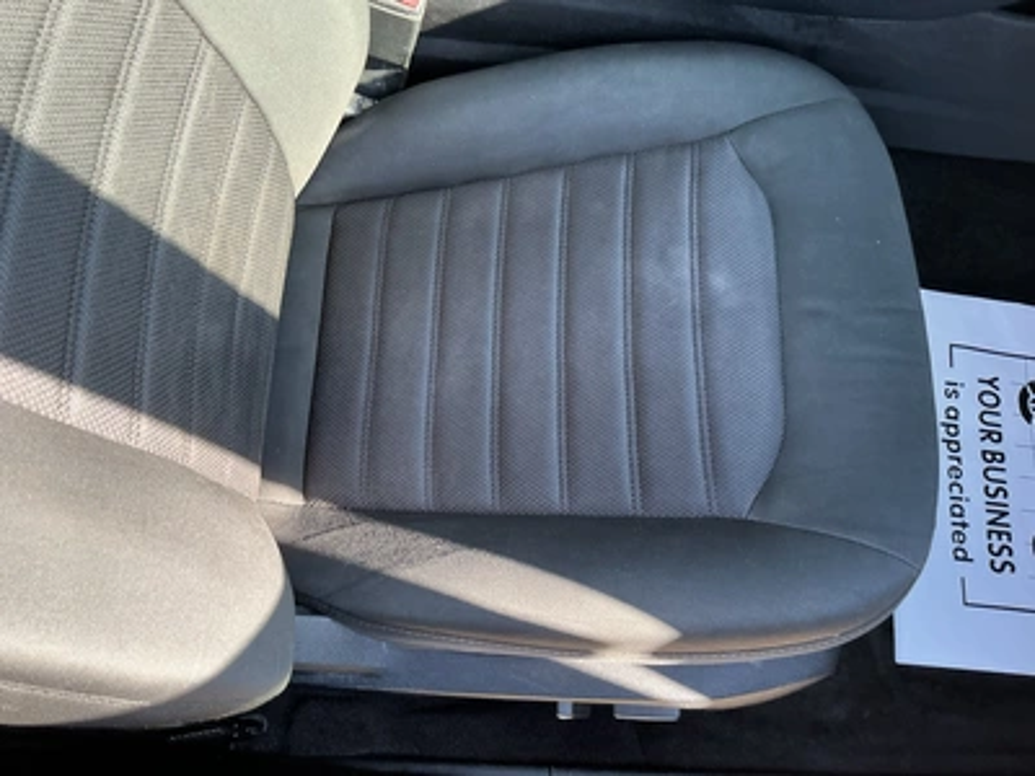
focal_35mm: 28
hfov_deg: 63.4
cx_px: 518
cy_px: 388
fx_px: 837
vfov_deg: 49.7
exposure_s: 1/106
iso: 64
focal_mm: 3
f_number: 1.8
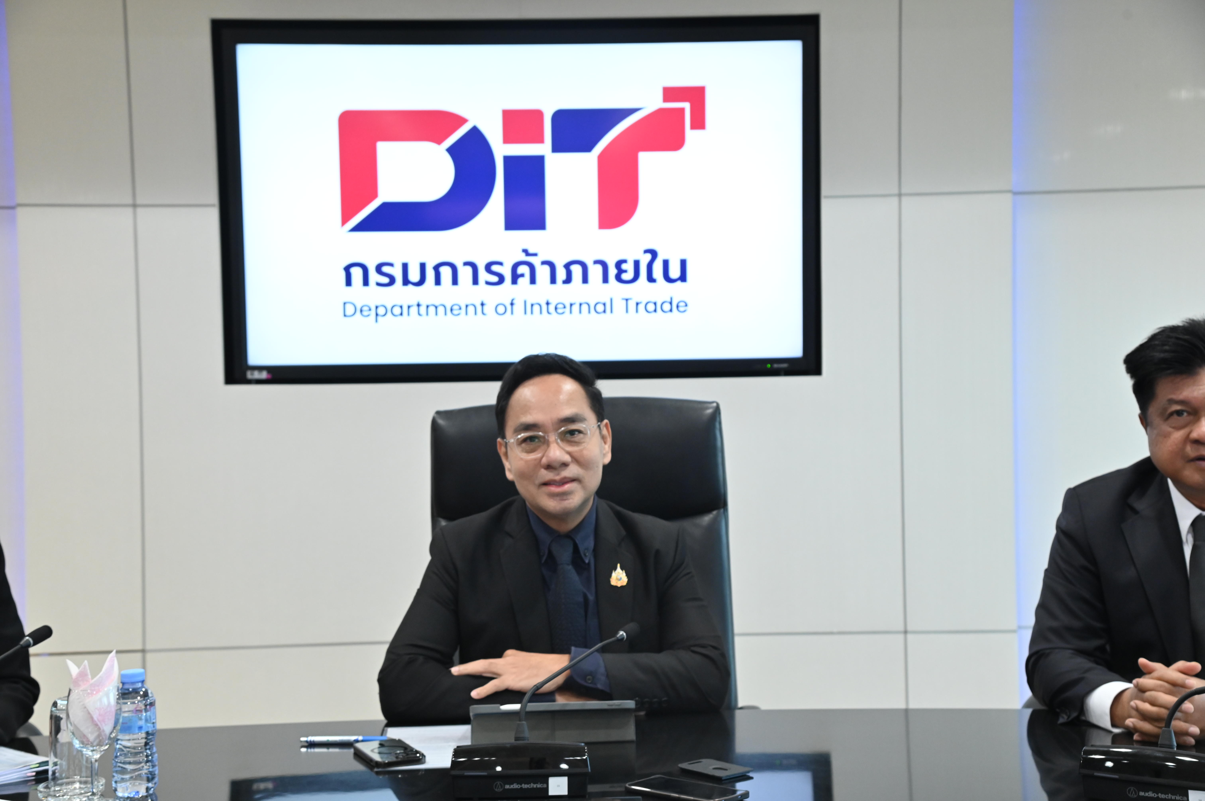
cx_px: 602
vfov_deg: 24.6
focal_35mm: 55
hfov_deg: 36.3
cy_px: 400
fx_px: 1840
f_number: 7.1
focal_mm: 55
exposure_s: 1/100
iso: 2200
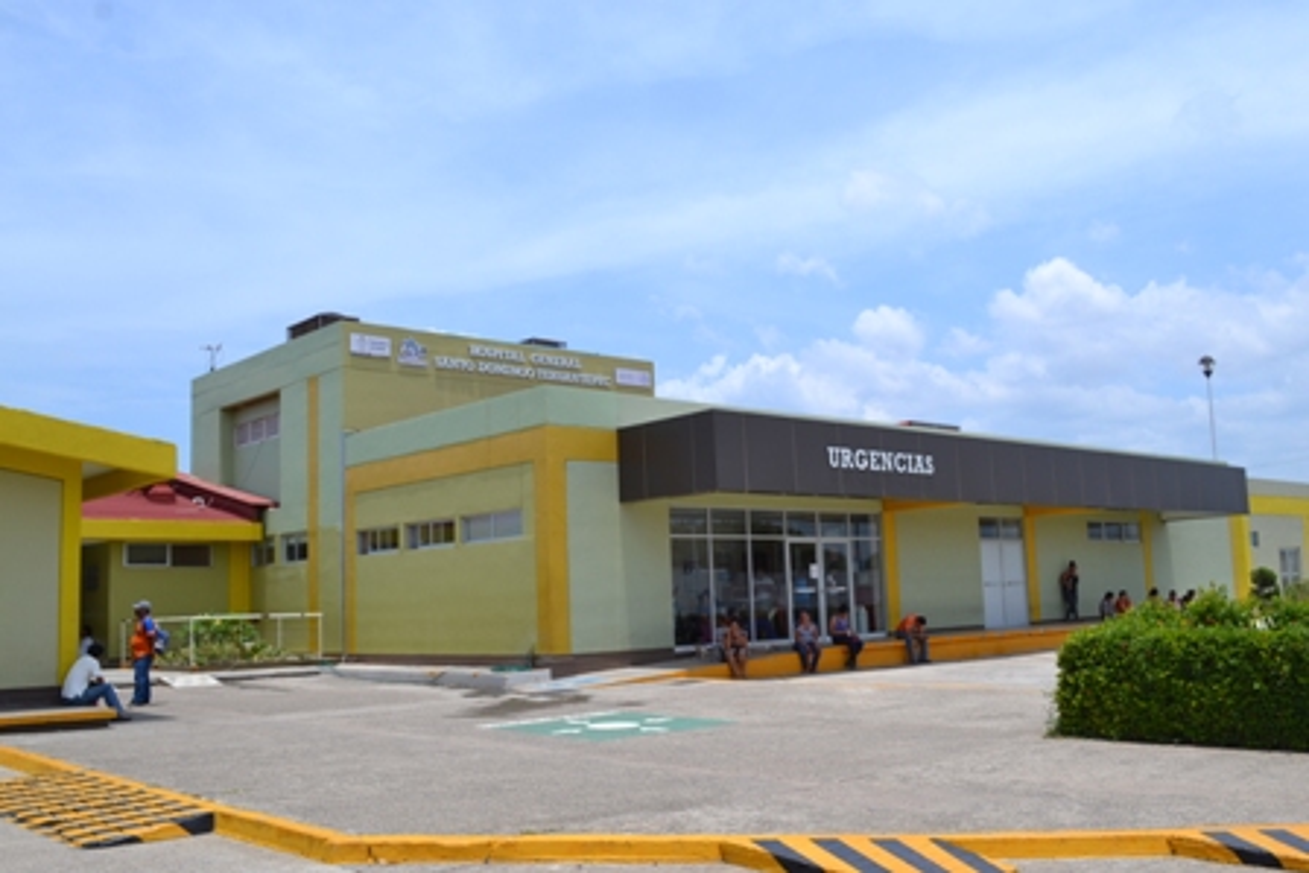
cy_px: 436
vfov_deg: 40.0
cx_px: 654
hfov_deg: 57.2
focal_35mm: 33
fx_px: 1200
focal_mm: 22
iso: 100
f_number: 8
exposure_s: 1/250
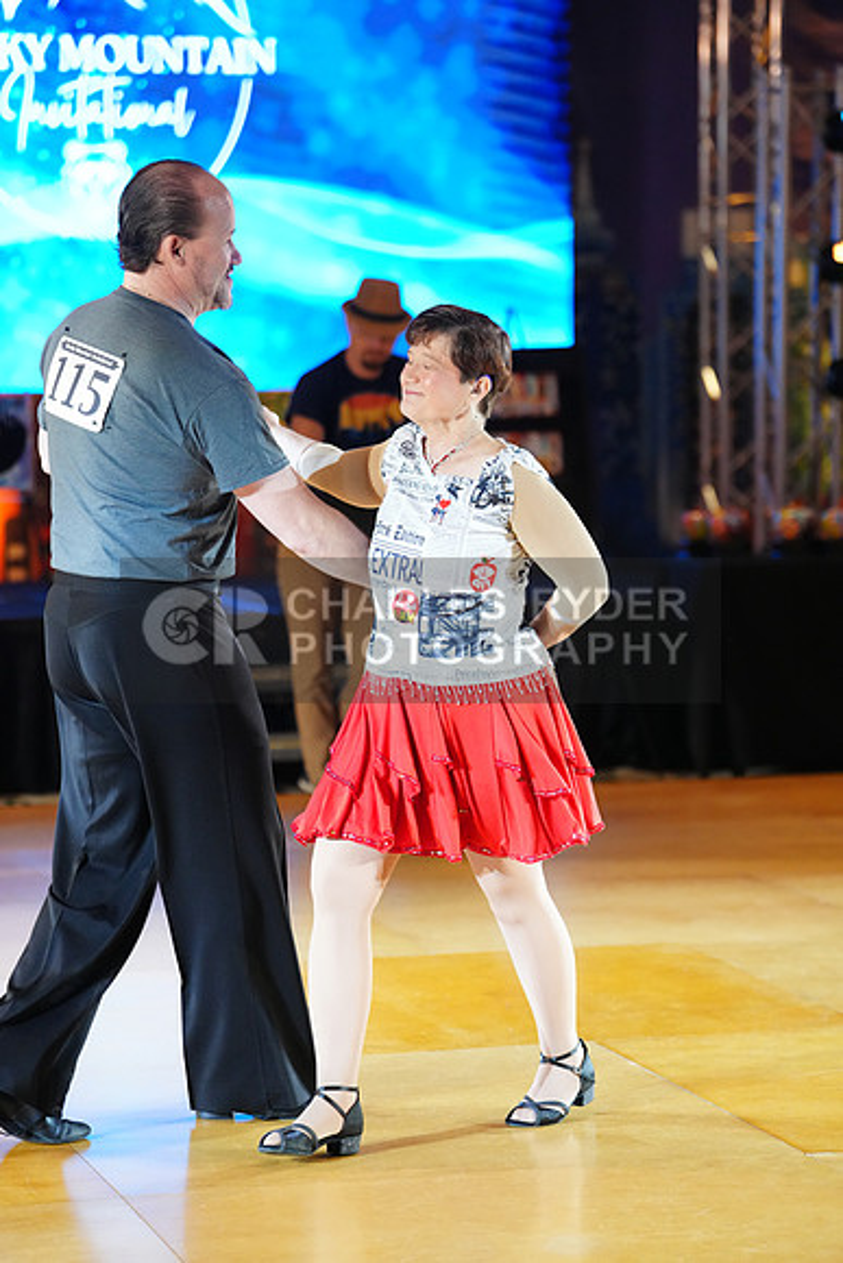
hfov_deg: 12.3
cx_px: 422
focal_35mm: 111
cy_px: 632
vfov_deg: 18.4
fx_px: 3896
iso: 4000
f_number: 2.8
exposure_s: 1/500
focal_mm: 111
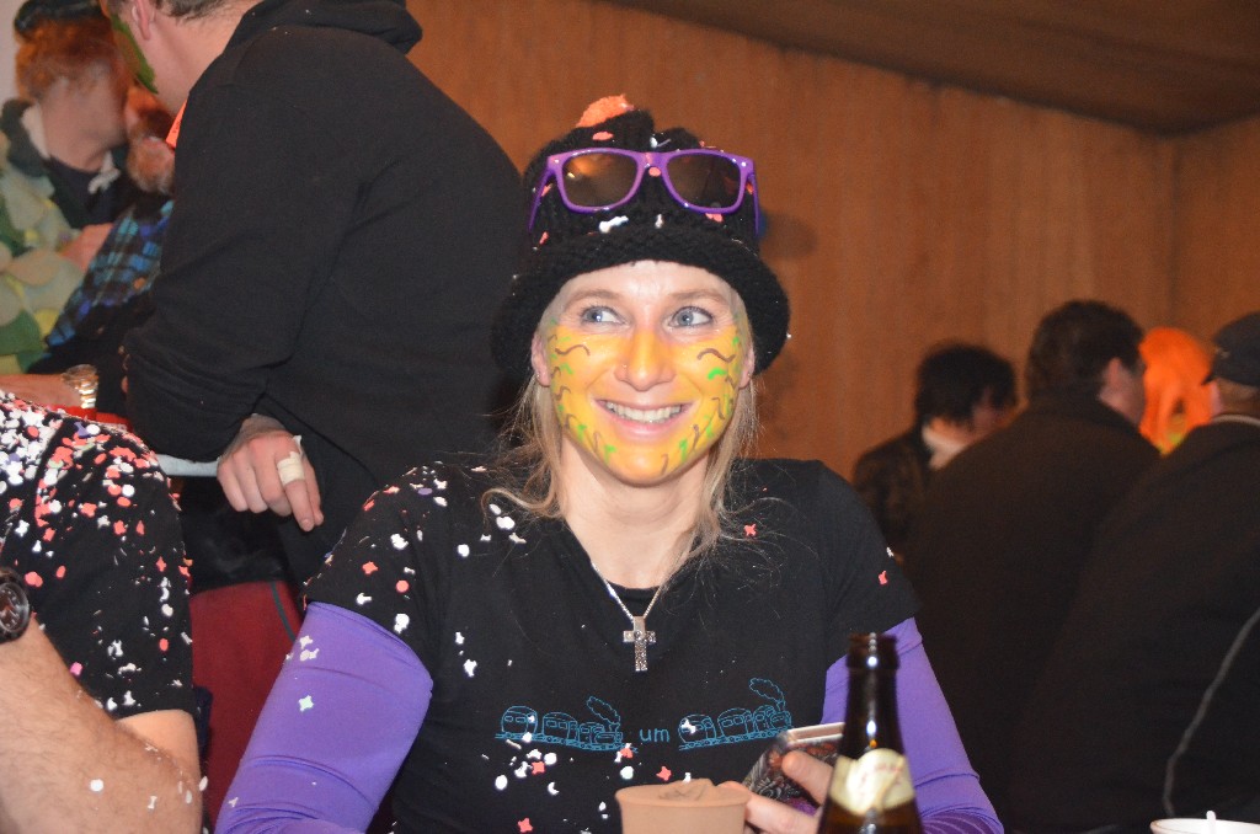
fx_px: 2724
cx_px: 630
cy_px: 417
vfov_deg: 17.4
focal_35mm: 78
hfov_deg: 26.0
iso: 3200
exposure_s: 1/60
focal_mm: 52
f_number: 4.8
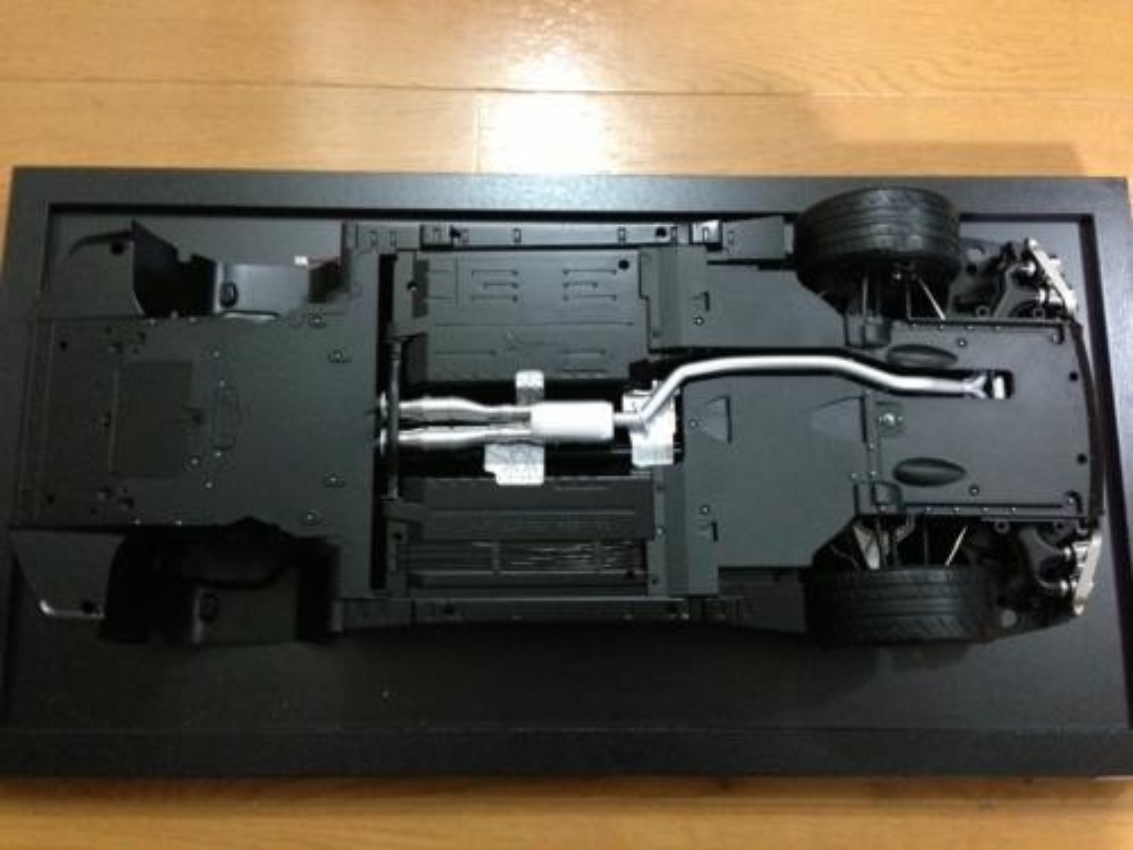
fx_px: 1080
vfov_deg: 42.9
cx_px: 566
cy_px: 425
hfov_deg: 55.4
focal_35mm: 33
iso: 500
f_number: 2.4
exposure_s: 1/15
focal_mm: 4.13
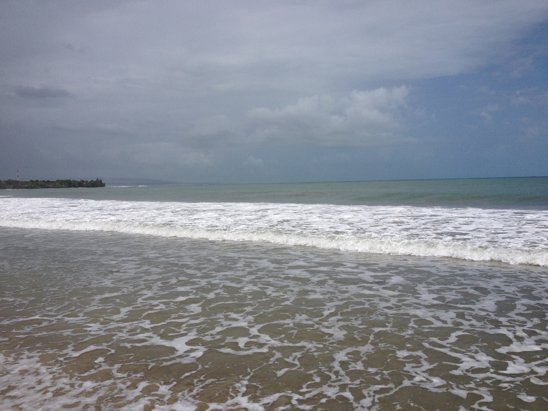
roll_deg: +1.5
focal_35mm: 35
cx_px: 274
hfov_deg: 52.6
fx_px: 554
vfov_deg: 40.7
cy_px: 206
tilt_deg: -6.5
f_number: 2.4
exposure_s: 1/6135
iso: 50
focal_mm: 4.28
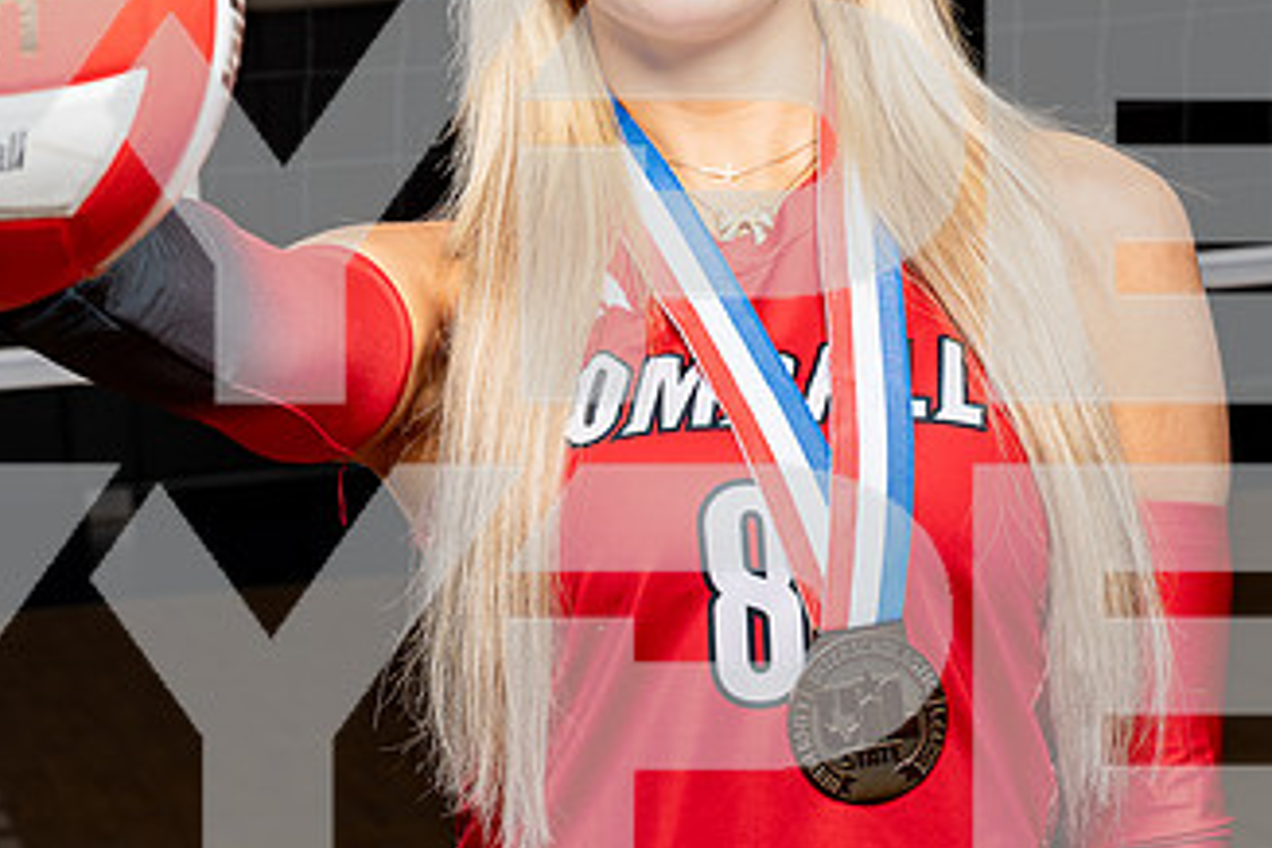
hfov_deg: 17.5
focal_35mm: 117
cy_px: 200
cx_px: 443
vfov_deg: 11.7
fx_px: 4134
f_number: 8
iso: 100
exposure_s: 1/250
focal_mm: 66
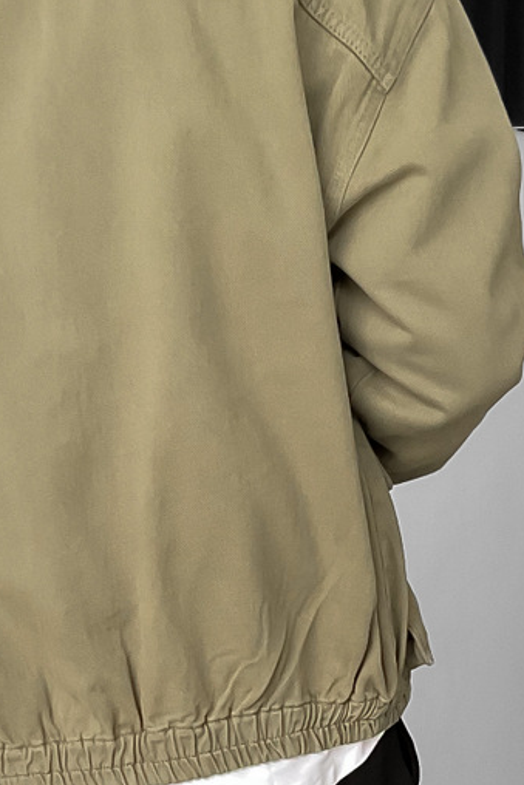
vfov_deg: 20.7
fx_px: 2073
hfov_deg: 14.4
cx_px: 312
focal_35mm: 95
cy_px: 787
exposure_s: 1/105
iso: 64
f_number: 1.8
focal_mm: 3
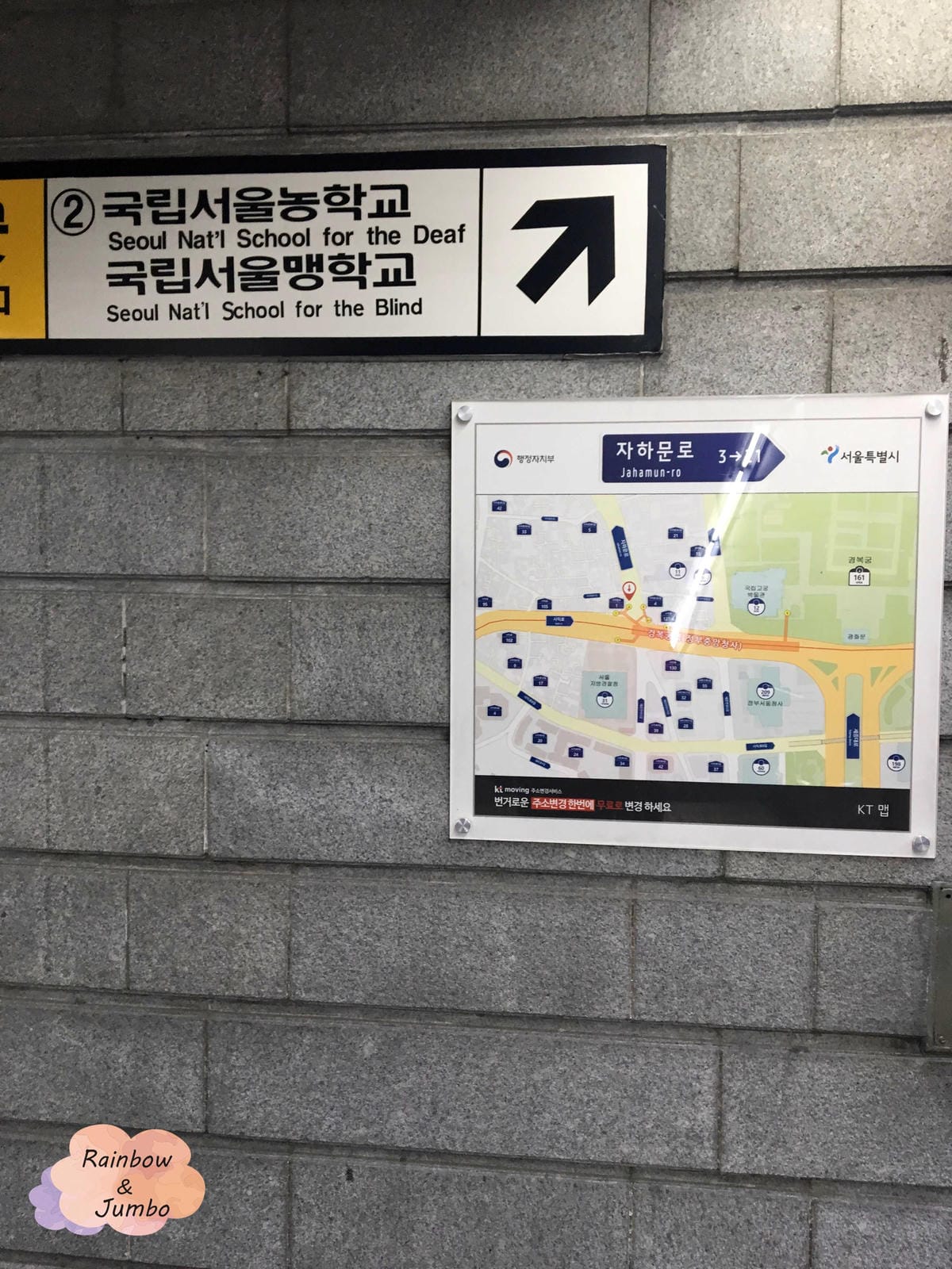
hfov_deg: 48.2
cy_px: 634
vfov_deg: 61.7
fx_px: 1063
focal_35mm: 29
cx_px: 476
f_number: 2.2
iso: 40
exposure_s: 1/30
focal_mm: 4.15
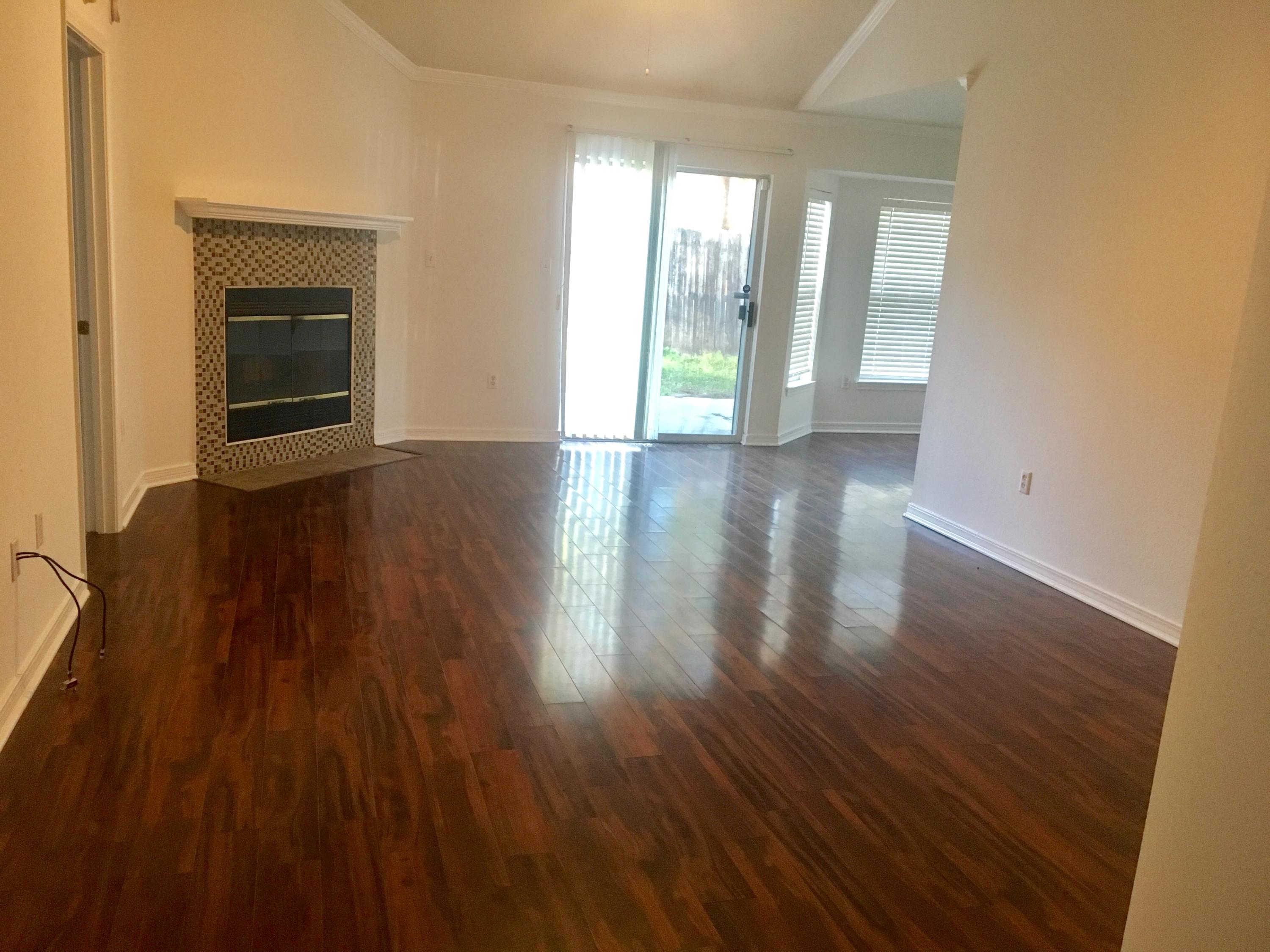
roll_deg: -4.4
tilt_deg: -12.5
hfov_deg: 61.7
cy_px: 476
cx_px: 635
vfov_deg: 48.2
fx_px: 1064
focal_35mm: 29
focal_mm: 4.15
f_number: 2.2
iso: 160
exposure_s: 1/30
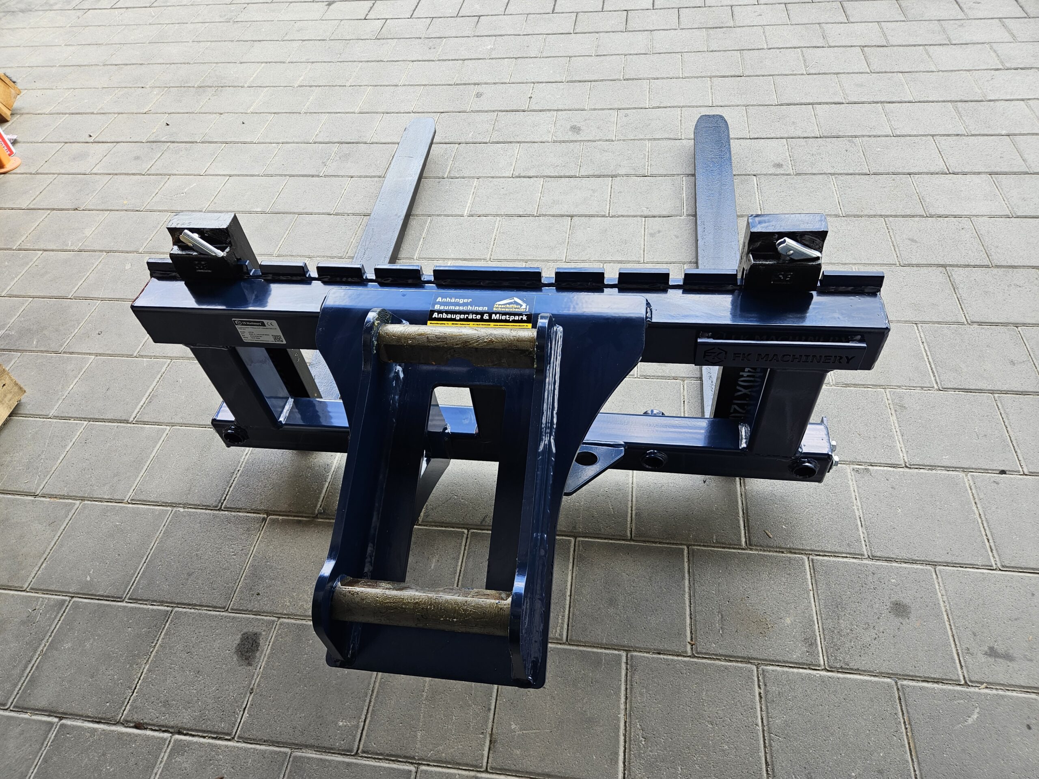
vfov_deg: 58.9
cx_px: 520
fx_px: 690
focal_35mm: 23
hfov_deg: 73.9
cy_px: 390
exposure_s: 1/180
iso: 32
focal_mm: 5.4
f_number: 1.8
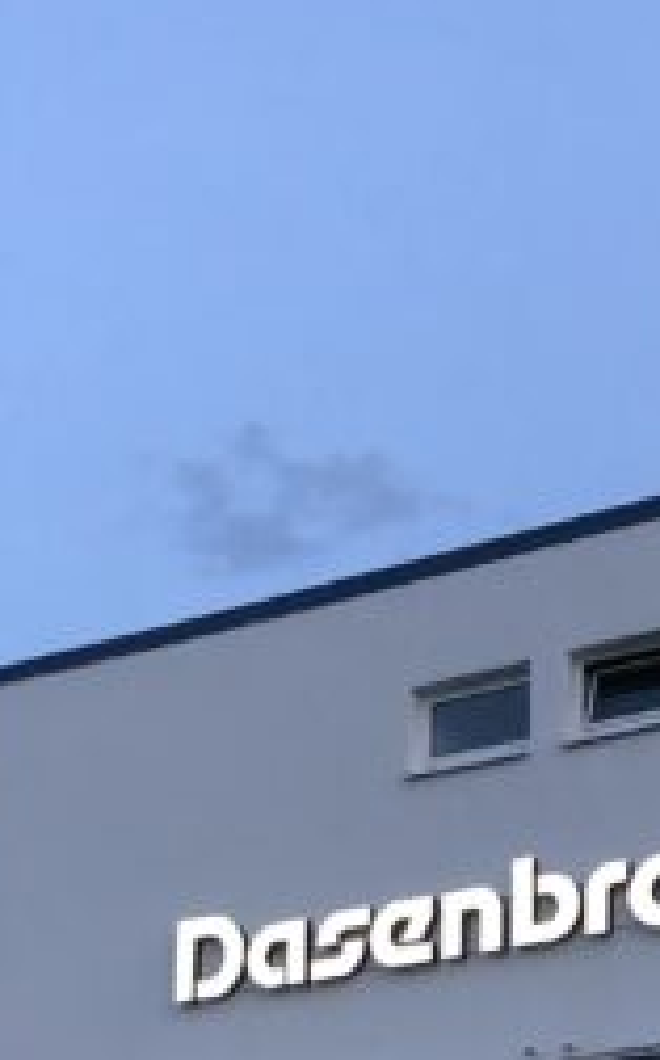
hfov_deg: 12.3
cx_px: 311
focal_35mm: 106
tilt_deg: +10.2
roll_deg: -1.1
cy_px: 1100
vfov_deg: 19.0
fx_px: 3058
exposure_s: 1/15
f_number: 1.8
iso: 80
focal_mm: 4
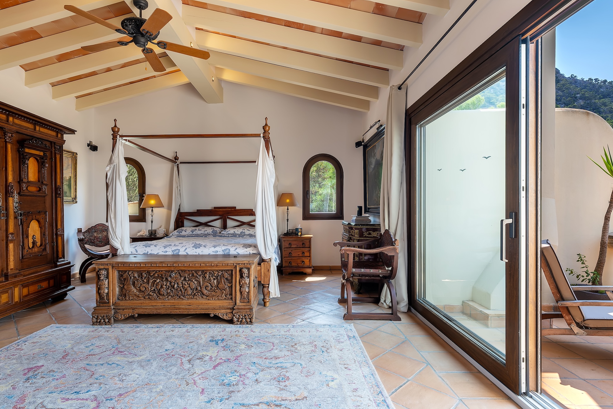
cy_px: 211
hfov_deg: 89.8
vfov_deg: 67.4
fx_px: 306
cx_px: 280
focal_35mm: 18
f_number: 8
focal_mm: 10
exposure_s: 1/50
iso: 200
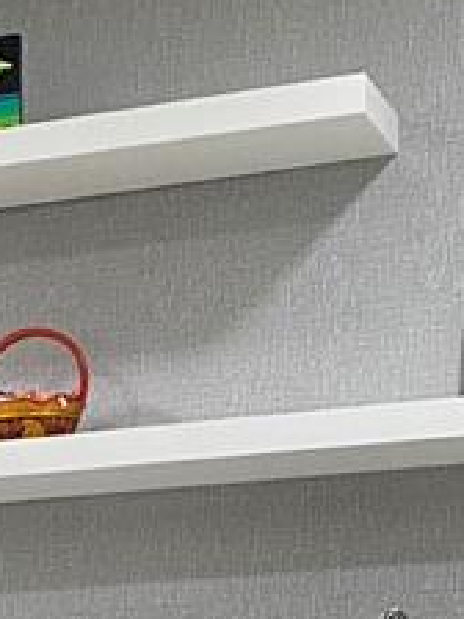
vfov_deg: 12.8
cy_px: 1147
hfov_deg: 9.9
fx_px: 2484
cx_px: -453
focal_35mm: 139
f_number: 1.8
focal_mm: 4.25
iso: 100
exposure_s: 1/60
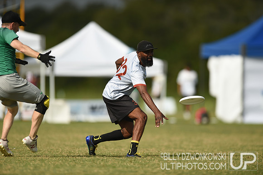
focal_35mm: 400
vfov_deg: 3.4
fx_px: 2920
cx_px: 132
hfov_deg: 5.2
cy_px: 88
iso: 160
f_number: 2.8
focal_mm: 400
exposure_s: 1/6400
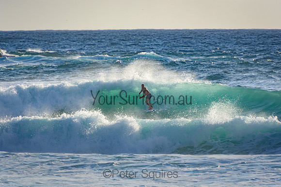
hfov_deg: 3.5
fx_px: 4567
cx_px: 140
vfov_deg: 2.4
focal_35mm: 585
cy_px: 94
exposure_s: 1/2000
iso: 280
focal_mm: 390
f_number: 5.6
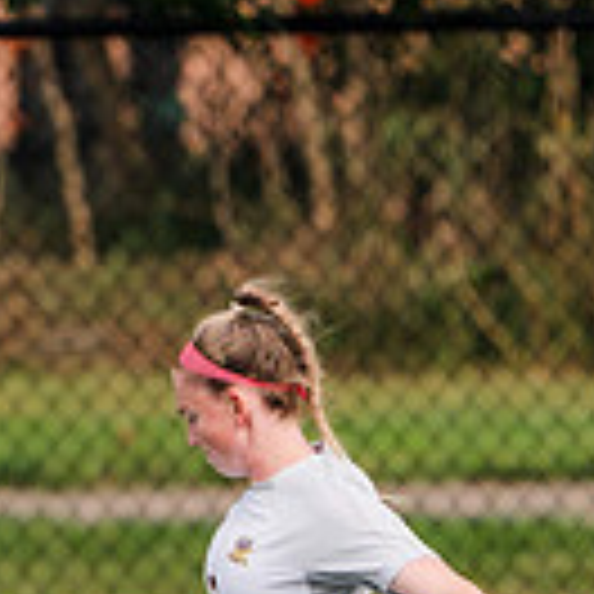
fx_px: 51369
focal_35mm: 2646
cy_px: 718
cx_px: -300
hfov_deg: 0.7
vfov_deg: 0.7
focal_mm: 600
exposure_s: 1/1600
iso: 640
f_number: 6.3
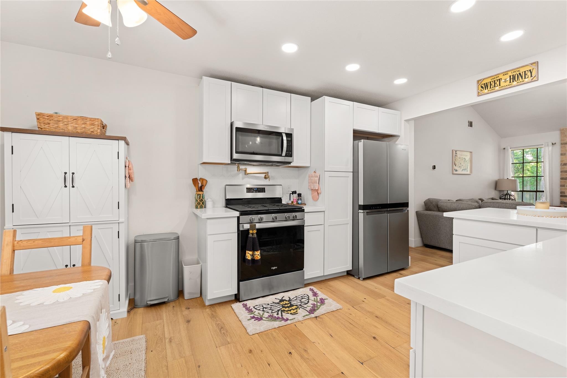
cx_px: 284
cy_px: 189
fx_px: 252
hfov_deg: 96.7
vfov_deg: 73.7
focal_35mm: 16
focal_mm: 16
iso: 200
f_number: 10
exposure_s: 1/4
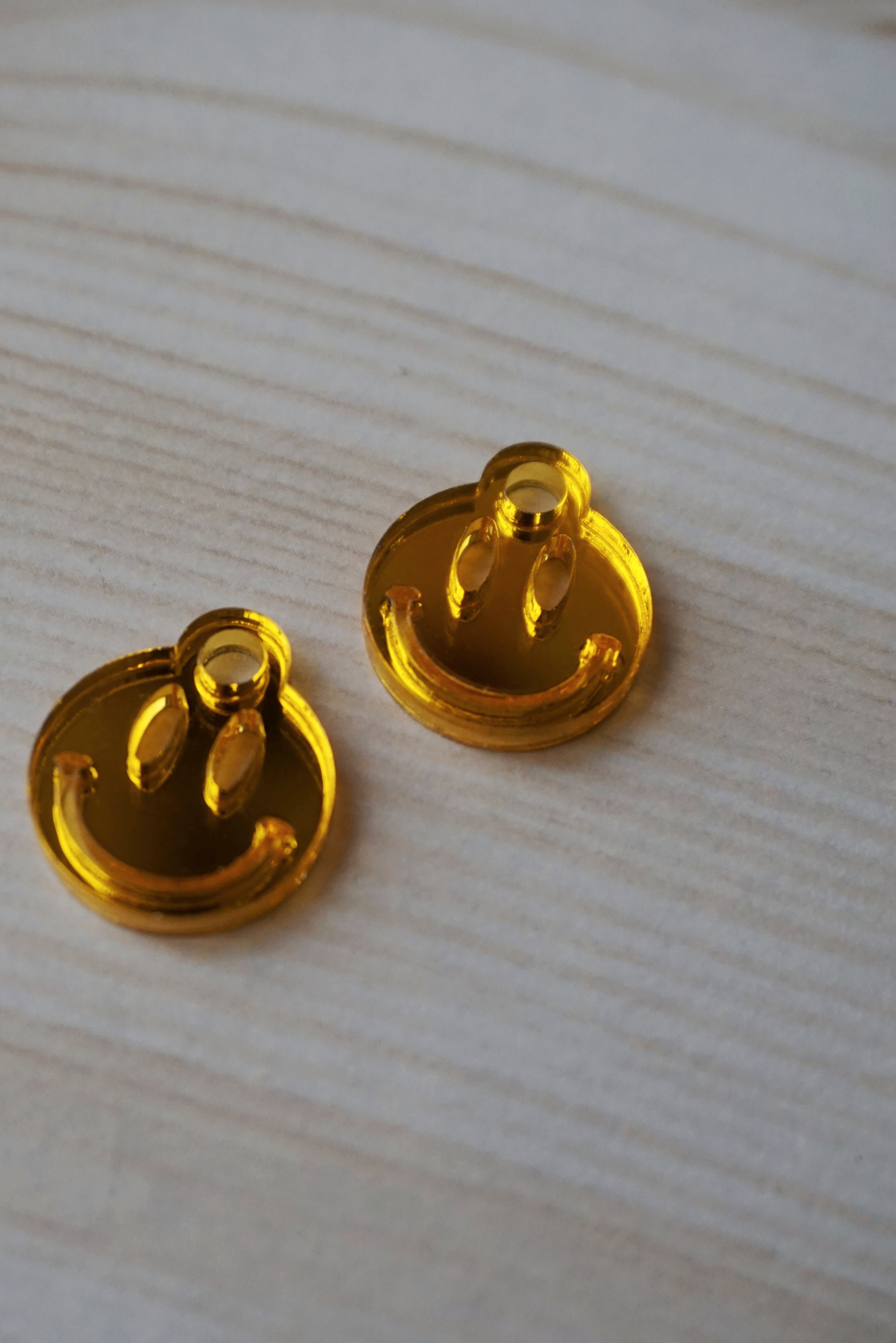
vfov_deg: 33.4
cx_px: 339
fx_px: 2240
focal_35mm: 60
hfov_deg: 22.6
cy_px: 705
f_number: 4.5
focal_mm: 28
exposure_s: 1/160
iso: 640
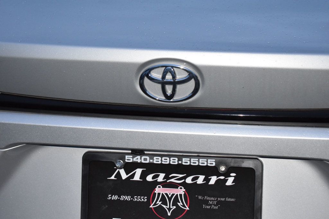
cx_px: 164
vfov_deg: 16.5
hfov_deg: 24.6
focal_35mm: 82
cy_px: 110
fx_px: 754
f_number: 5.6
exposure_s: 1/60
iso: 1800
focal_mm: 55
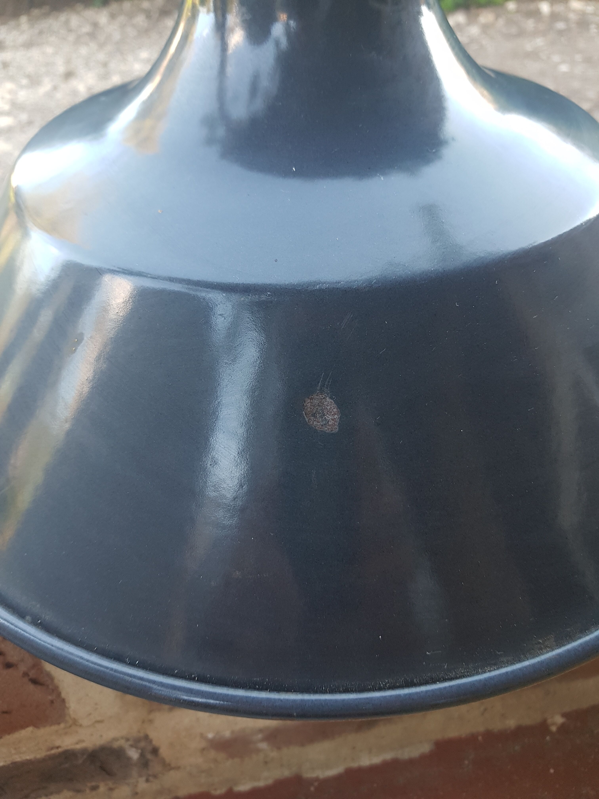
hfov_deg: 53.1
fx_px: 600
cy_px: 400
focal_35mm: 26
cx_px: 300
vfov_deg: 67.3
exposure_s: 1/50
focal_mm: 4.2
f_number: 1.7
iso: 80
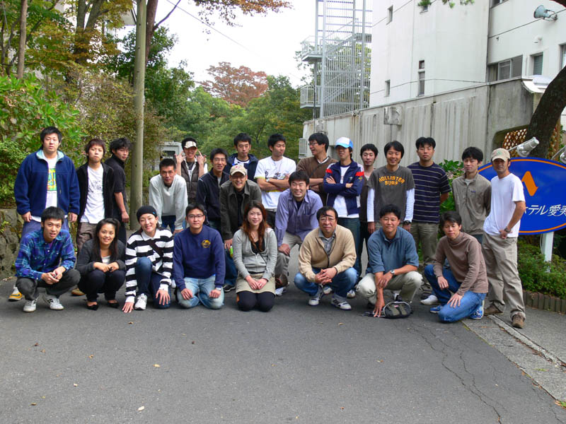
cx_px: 283
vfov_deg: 40.7
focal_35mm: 35
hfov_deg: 52.6
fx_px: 572
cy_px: 212
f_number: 4.5
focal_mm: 7.4
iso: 80
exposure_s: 1/100
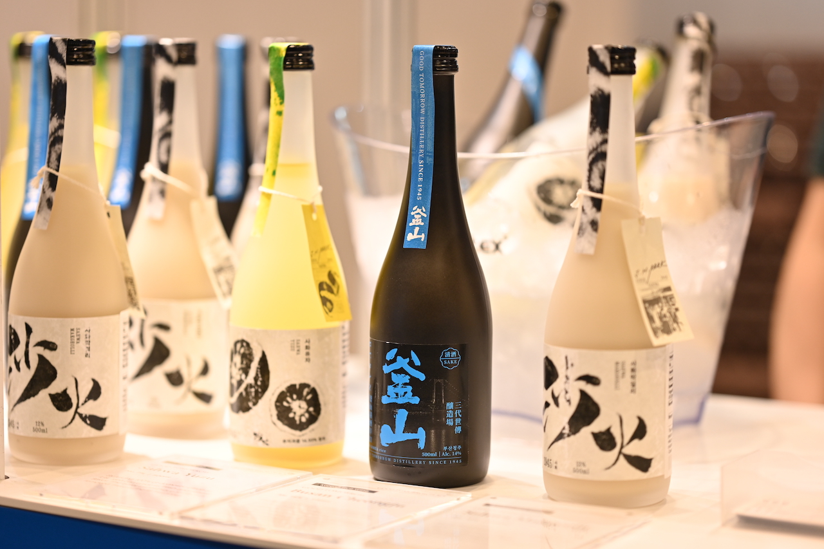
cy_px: 274
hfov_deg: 23.9
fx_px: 1945
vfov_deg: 16.1
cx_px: 412
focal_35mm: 85
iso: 400
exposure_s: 1/320
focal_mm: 85
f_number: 1.8
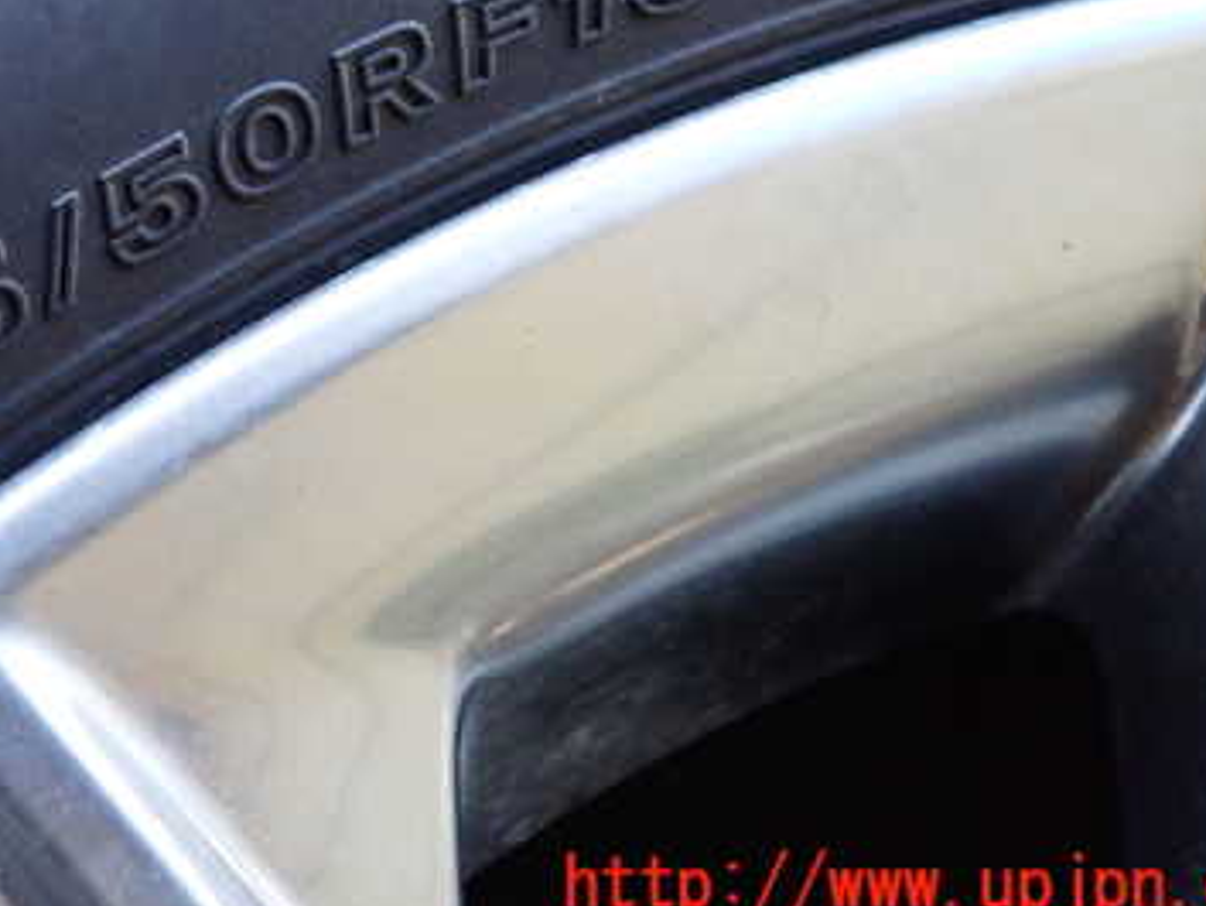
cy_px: 161
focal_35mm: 51
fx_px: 1777
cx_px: 311
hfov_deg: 36.7
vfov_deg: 27.9
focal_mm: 5.4
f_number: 2.3
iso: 800
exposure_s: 1/320
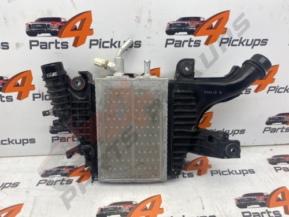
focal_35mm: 26
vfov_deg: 53.1
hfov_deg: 67.3
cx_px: 144
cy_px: 108
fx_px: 217
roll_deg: -0.2
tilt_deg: -28.4
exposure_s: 1/100
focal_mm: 4.25
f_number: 1.8
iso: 40
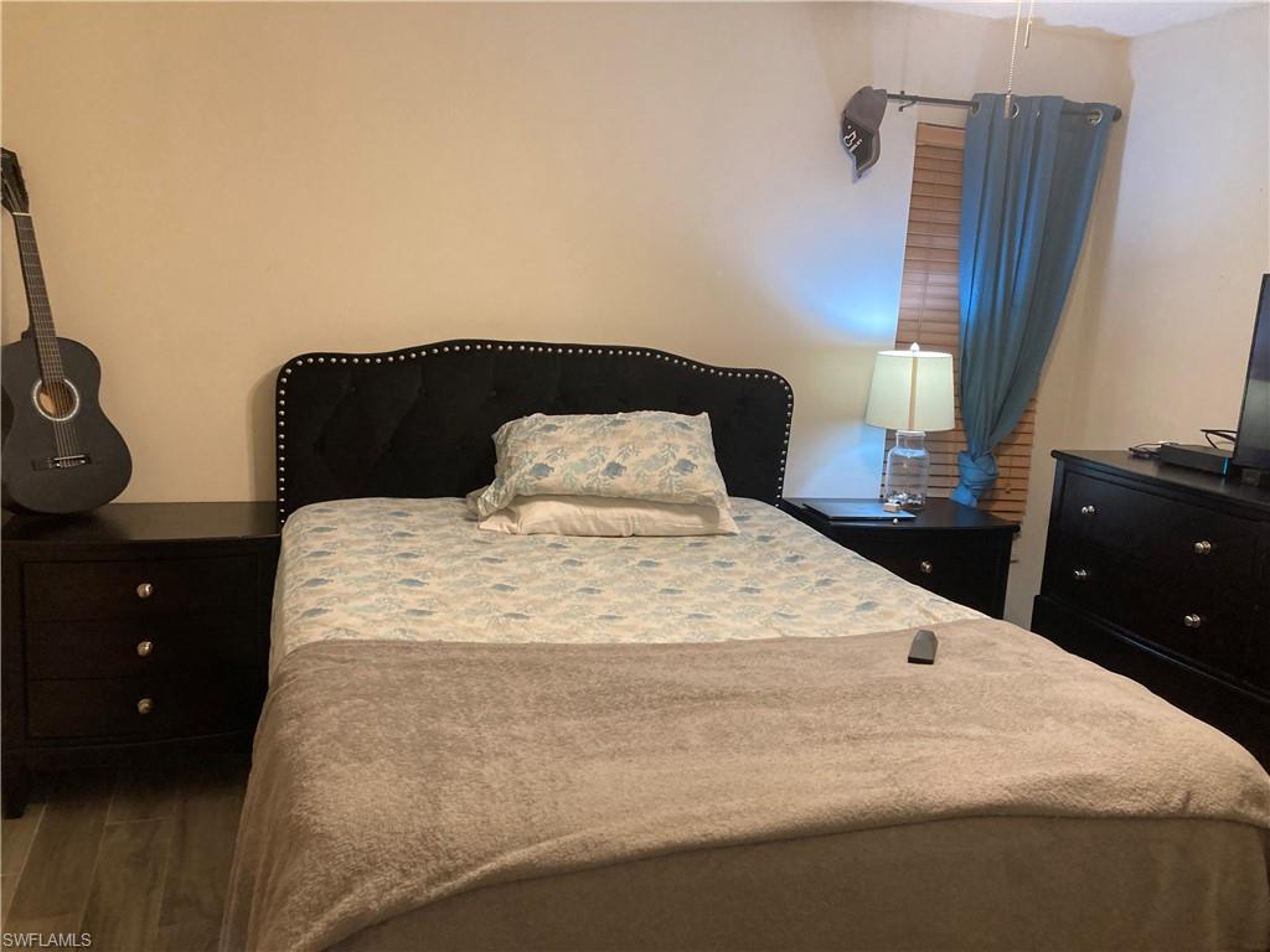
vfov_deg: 49.7
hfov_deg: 63.4
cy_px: 476
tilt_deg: -9.6
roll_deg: -2.8
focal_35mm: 28
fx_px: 1027
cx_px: 635
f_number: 1.8
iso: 200
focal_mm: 3.99
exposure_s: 1/60
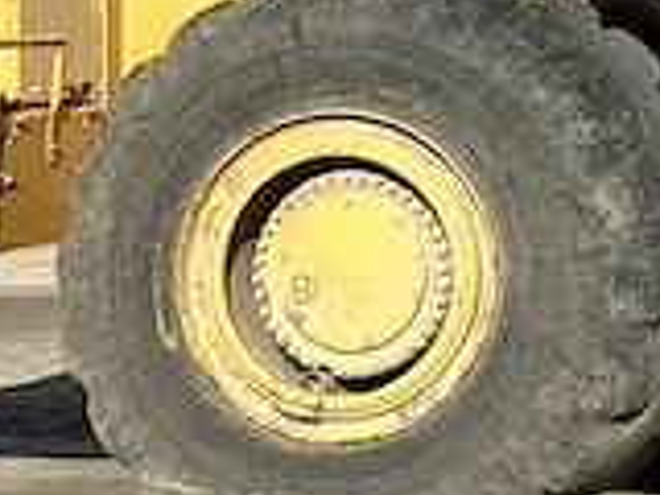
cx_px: 1336
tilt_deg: +0.3
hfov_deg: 12.4
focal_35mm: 140
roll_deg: +0.6
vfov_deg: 10.5
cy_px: -37
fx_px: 2669
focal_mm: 3.99
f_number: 1.8
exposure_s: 1/2433
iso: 32
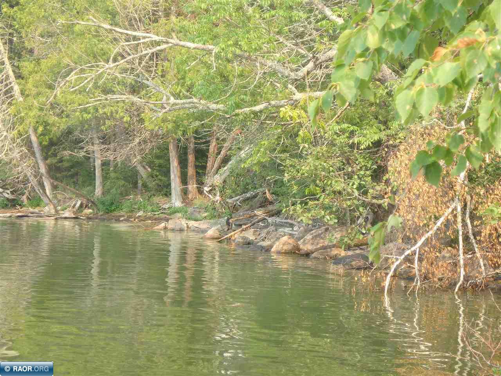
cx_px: 250
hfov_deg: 18.7
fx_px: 1520
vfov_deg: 14.1
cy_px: 188
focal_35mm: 105
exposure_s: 1/125
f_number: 5.7
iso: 160
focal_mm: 18.7
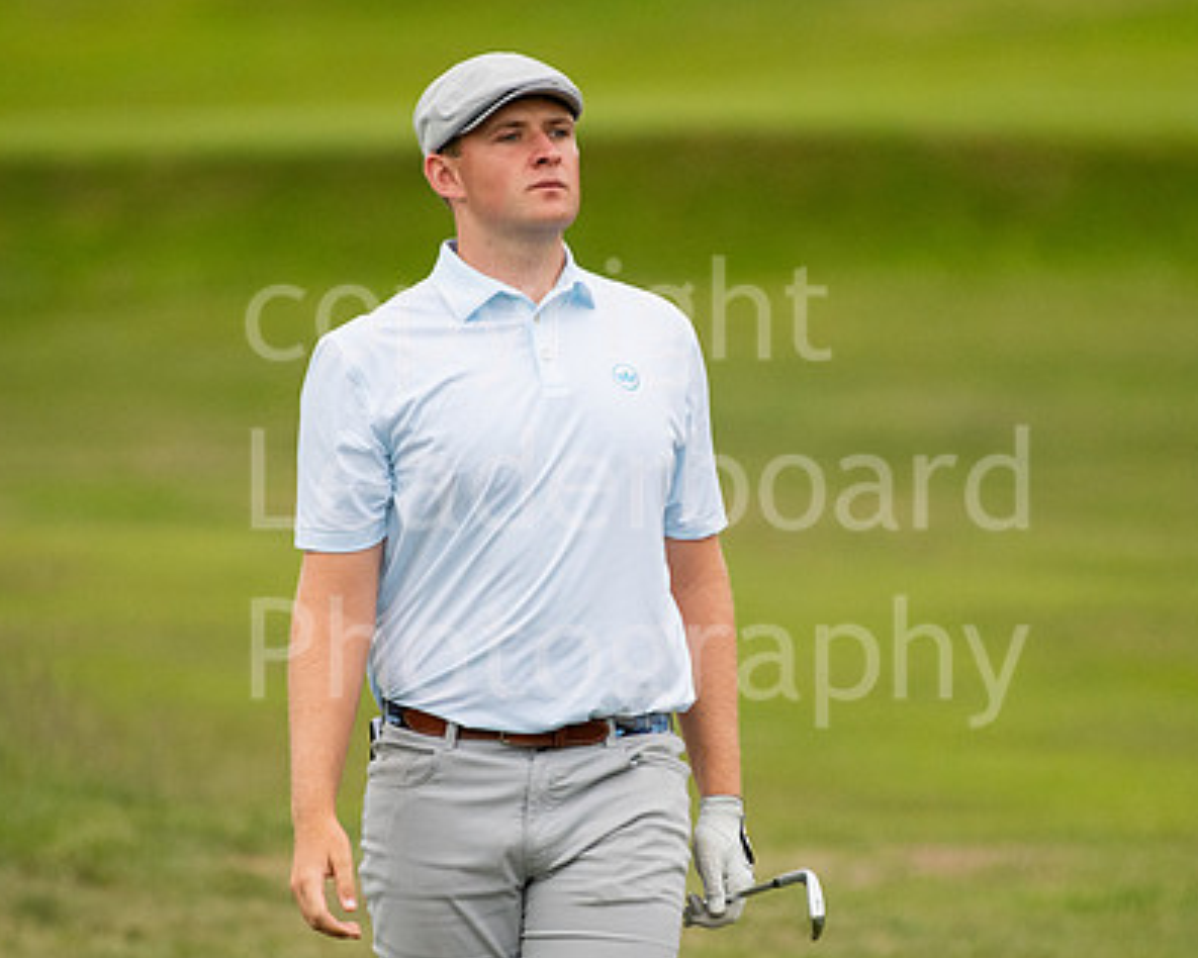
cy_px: 508
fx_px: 36697
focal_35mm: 1035
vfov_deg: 1.5
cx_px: 643
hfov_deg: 1.9
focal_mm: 500
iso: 1600
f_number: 5.6
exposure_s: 1/1600
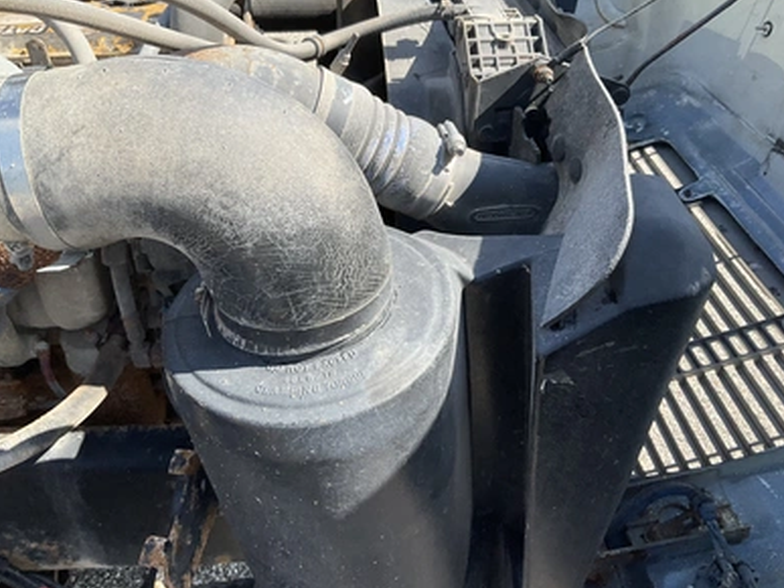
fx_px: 679
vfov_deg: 46.8
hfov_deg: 60.0
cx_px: 385
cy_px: 292
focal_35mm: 30
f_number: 1.8
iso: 25
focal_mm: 3
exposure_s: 1/709
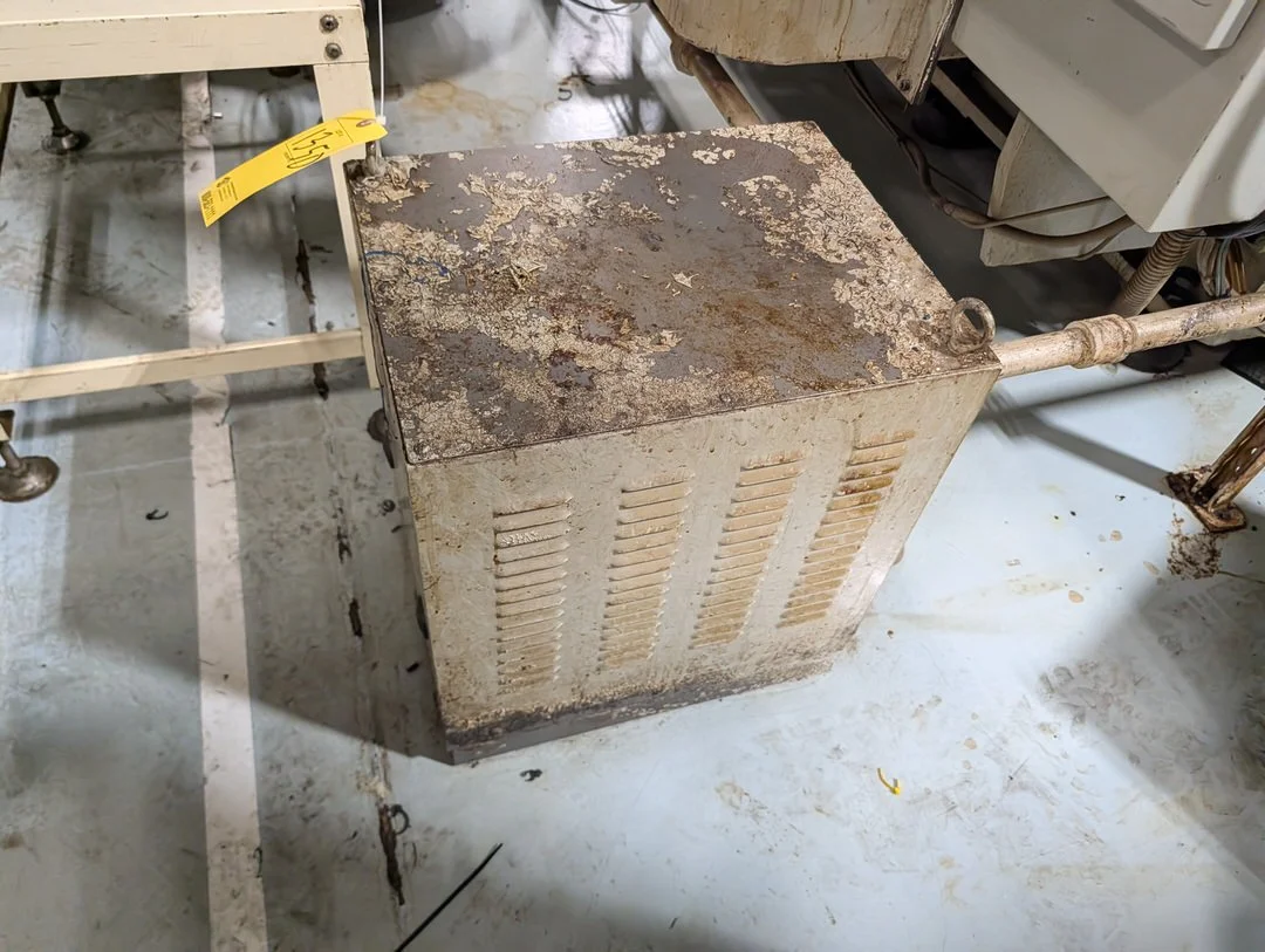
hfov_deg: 71.5
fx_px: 878
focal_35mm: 24
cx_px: 632
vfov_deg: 56.9
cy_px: 476
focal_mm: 6.9
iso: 1750
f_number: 1.68
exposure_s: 1/374
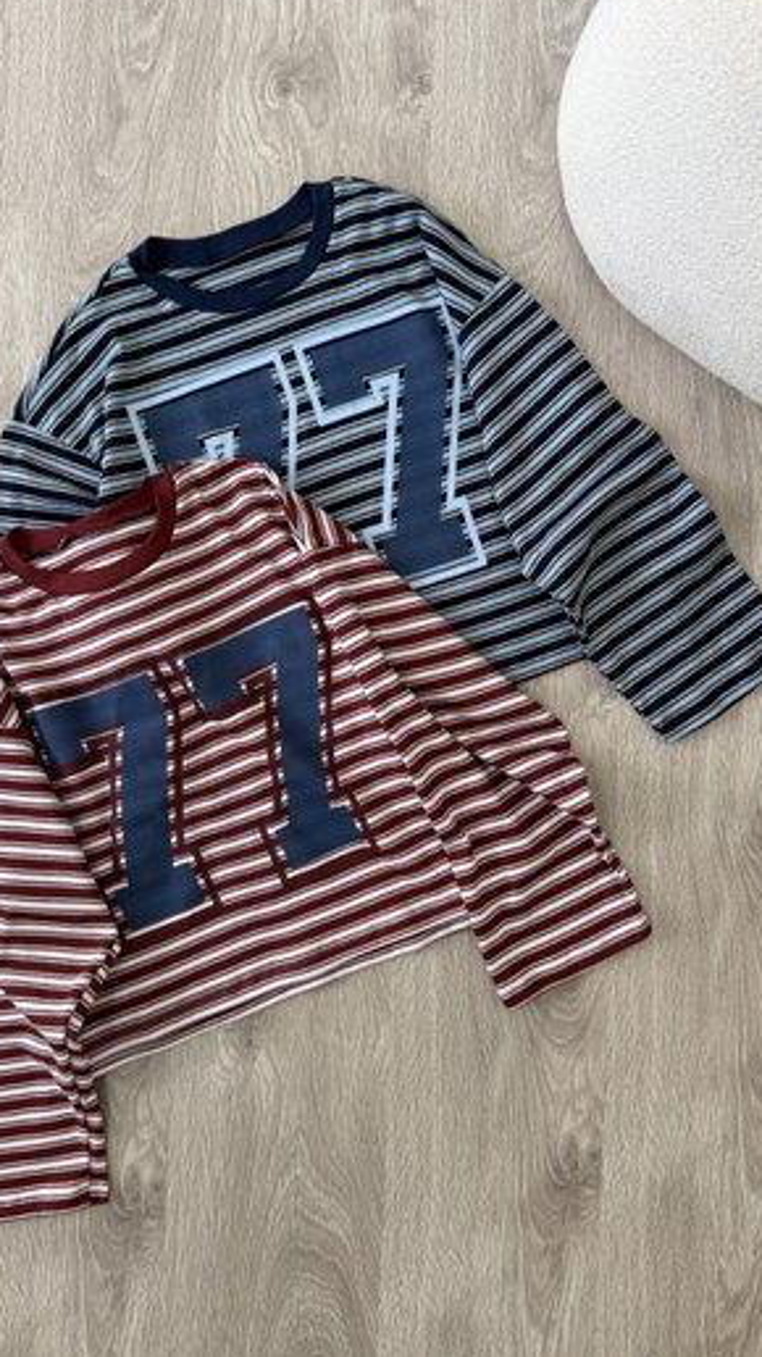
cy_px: 664
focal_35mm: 27
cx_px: 349
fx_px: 970
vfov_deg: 69.9
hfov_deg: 42.8
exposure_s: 1/100
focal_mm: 6.76
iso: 160
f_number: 1.78
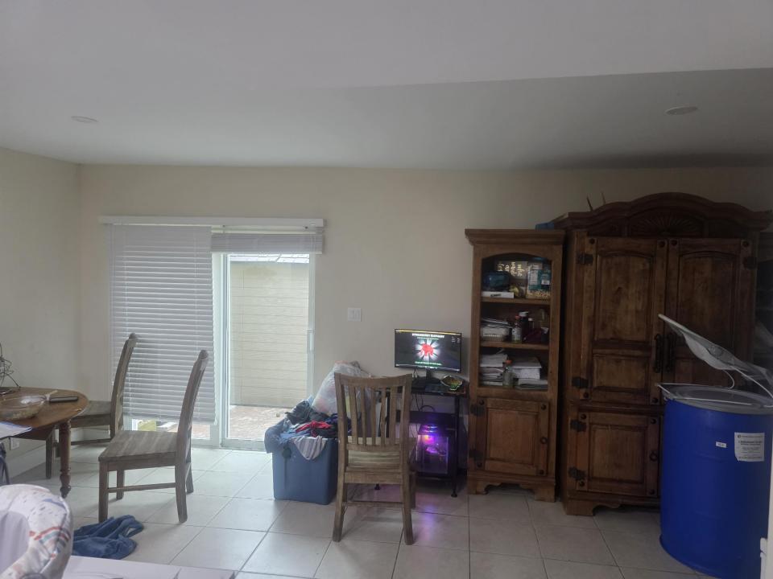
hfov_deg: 73.9
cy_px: 290
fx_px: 514
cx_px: 386
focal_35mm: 23
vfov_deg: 58.9
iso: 500
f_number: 1.7
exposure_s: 1/120
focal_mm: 6.3
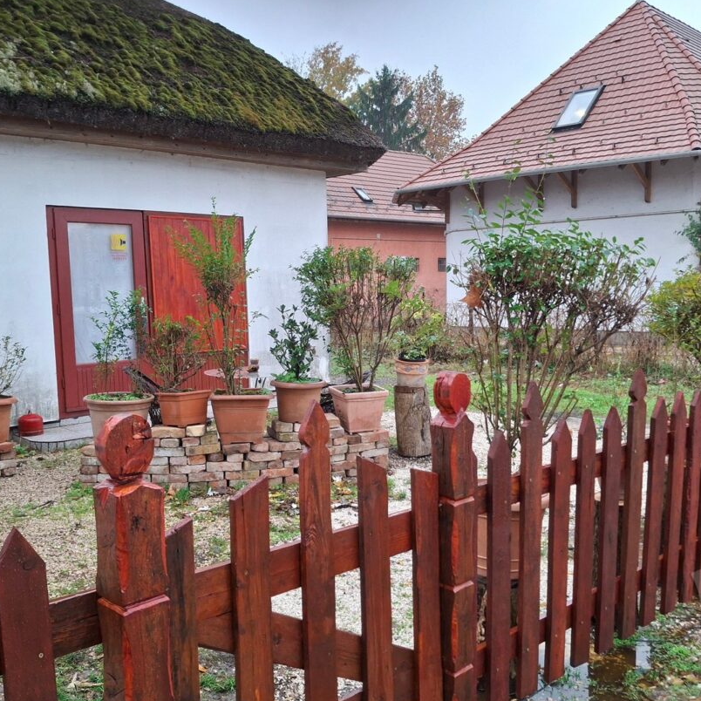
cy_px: 362
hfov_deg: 49.7
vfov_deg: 49.7
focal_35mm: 33
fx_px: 756
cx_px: 349
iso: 160
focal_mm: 4.69
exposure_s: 1/100
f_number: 1.8
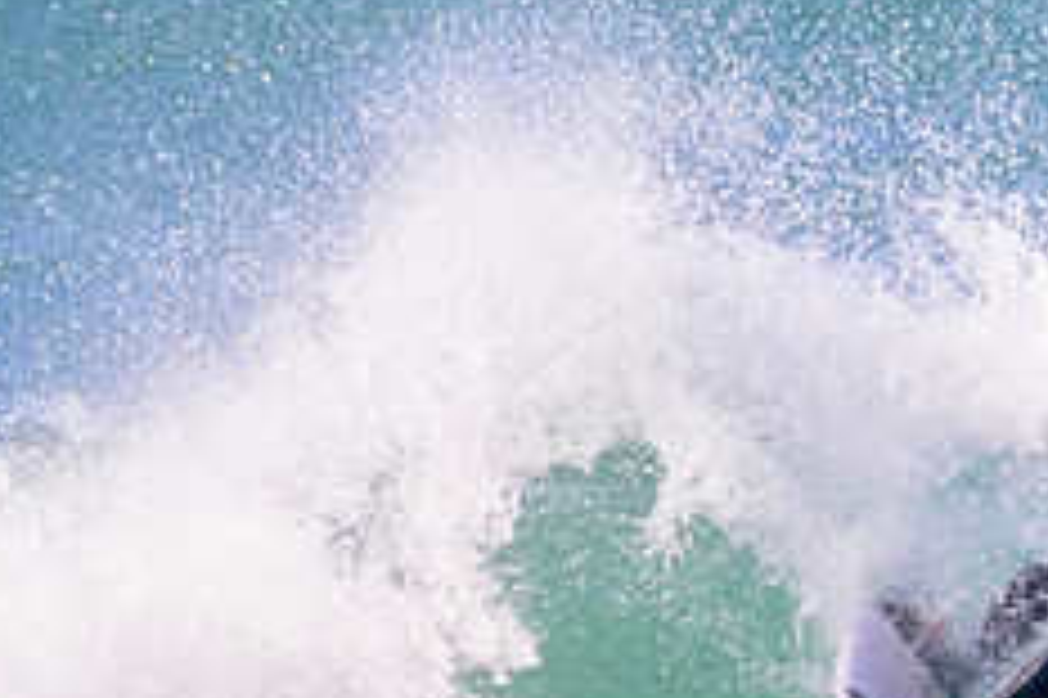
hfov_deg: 0.9
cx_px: 1121
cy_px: 638
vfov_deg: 0.6
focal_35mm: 2298
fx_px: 66848
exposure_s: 1/2000
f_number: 11
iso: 2000
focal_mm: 800
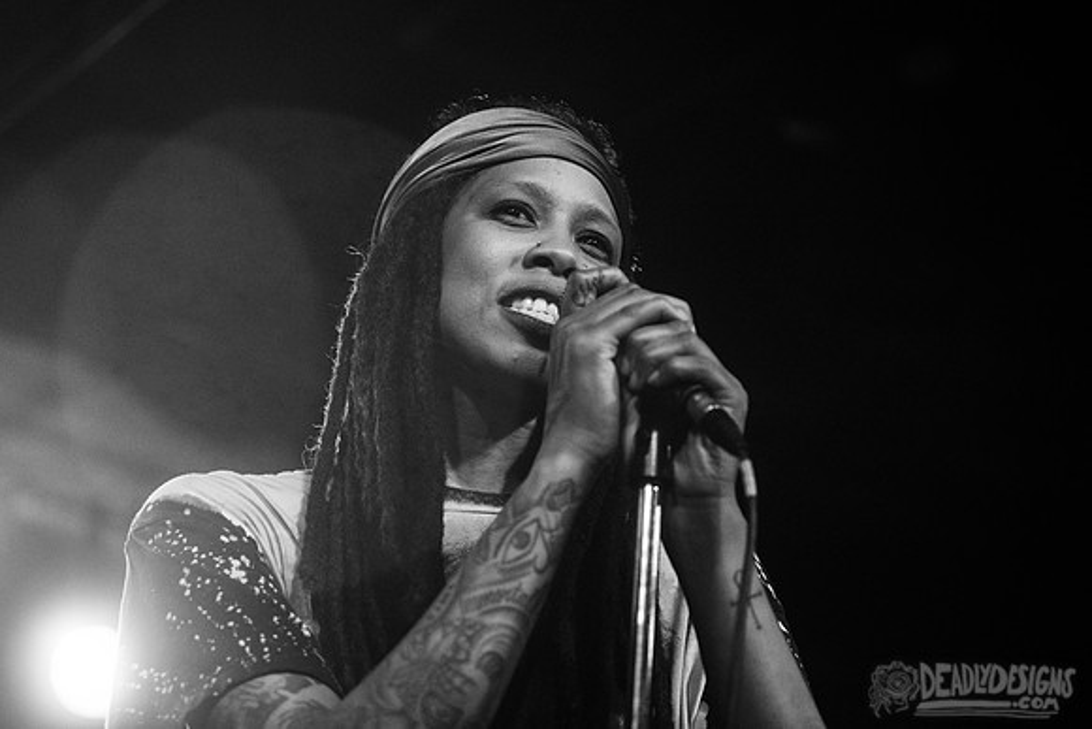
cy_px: 364
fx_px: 2427
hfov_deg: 25.4
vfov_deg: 17.1
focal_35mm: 80
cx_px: 546
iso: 3200
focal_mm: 80
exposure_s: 1/100
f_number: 3.2
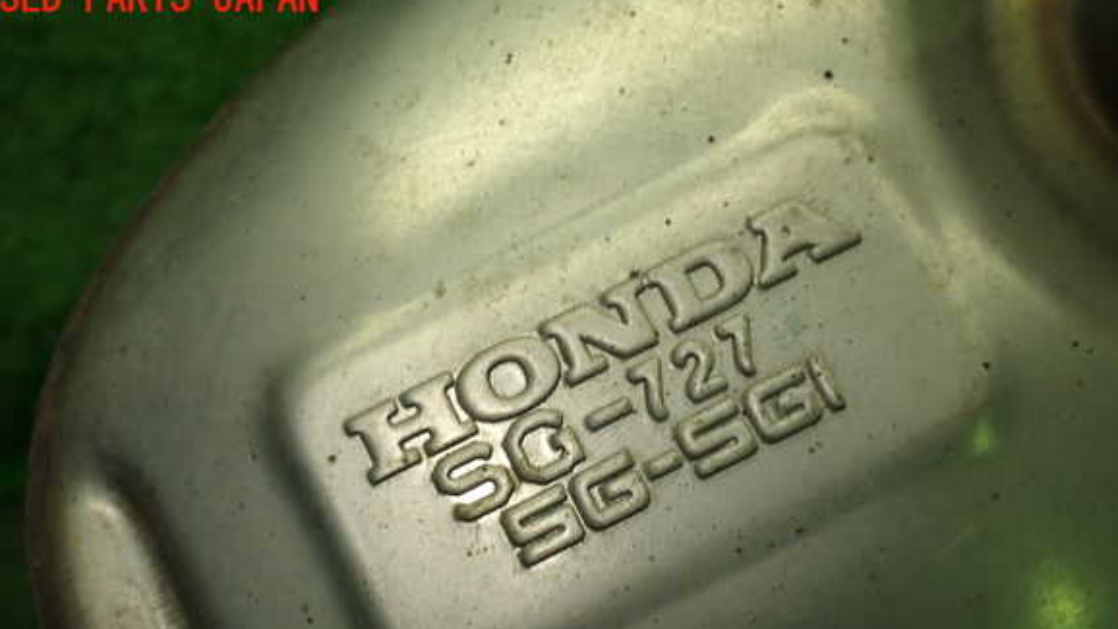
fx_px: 1275
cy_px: 410
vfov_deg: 27.6
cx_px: 547
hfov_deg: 47.4
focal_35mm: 43
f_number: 2.7
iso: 125
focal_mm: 6.83
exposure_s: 1/80
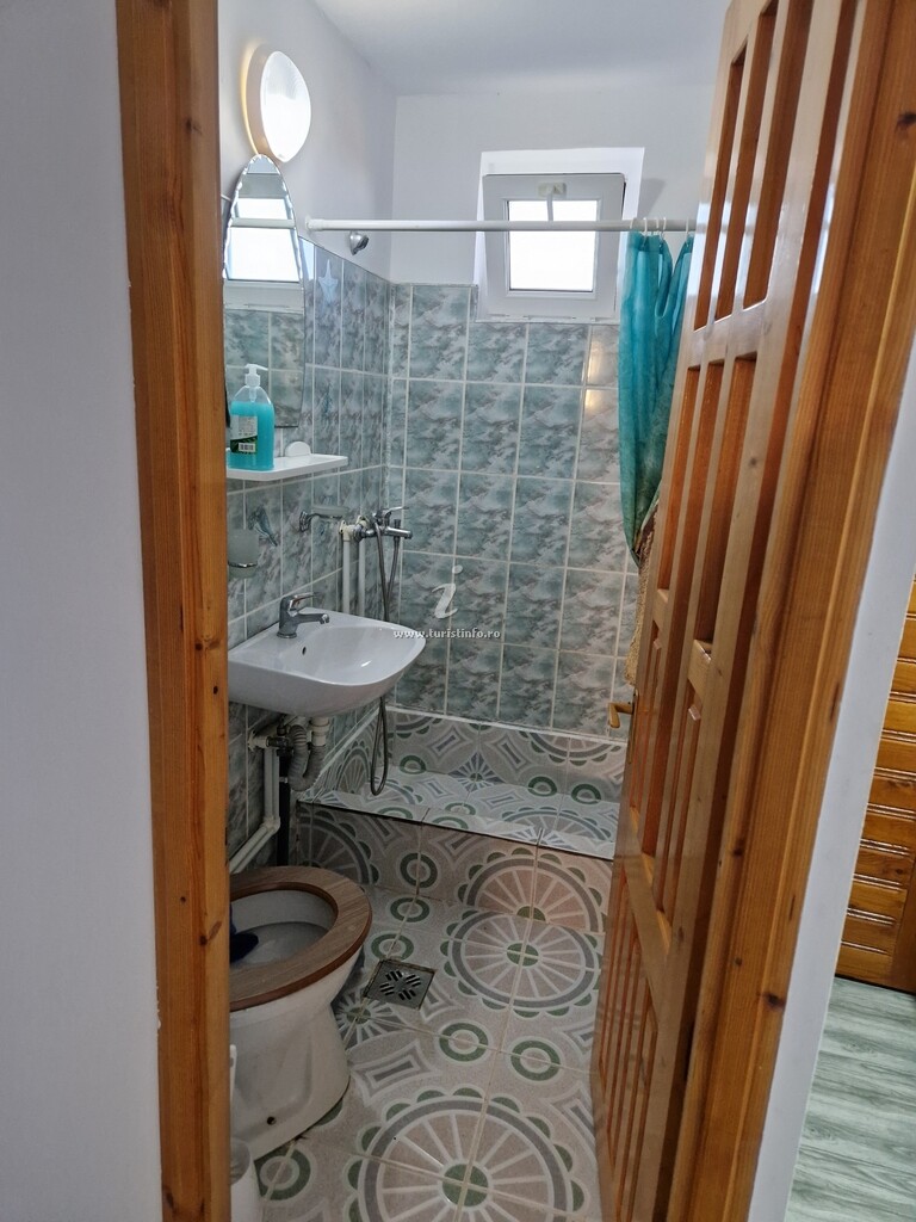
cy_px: 611
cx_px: 458
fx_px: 811
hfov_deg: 58.9
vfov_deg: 73.9
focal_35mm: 23
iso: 640
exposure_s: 1/100
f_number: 1.8
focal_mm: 5.4
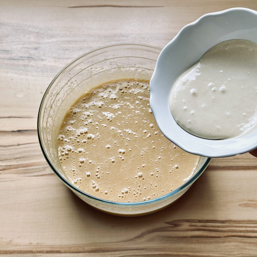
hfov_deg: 30.0
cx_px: 129
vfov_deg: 30.0
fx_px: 479
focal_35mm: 57
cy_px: 110
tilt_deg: -61.7
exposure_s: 1/223
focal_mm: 6.86
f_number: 1.78
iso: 80
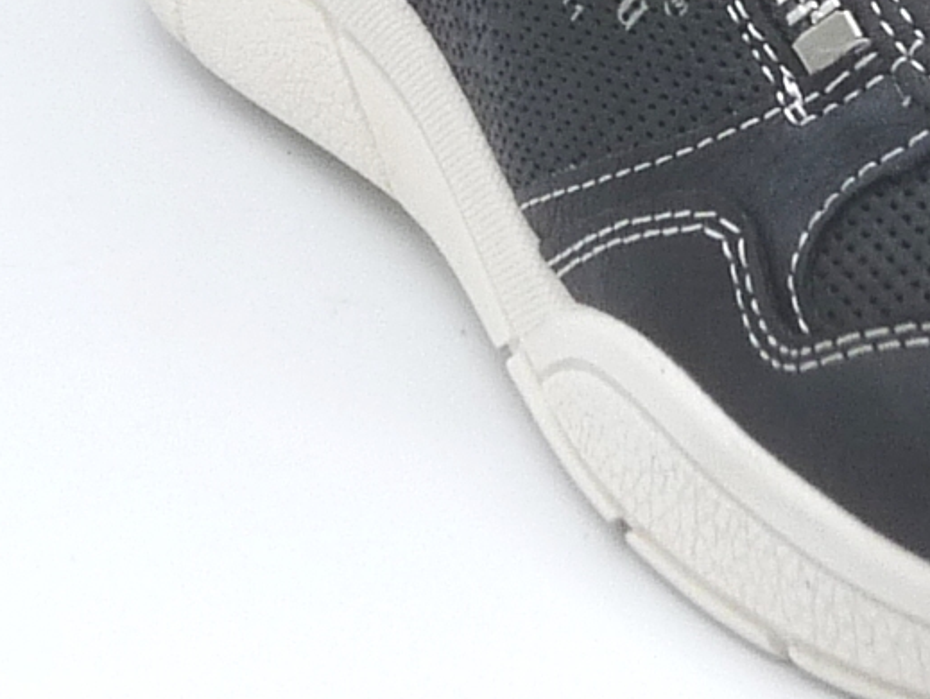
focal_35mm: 154
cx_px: 941
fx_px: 4140
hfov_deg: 12.7
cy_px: -177
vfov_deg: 9.5
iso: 100
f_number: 5
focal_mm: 4.9
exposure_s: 1/200
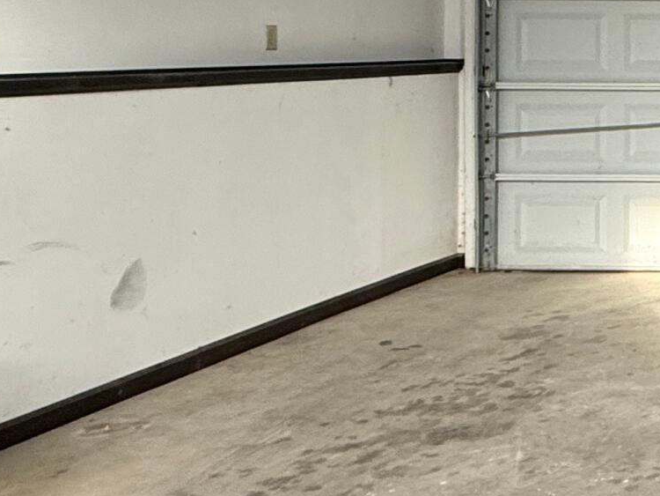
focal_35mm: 56
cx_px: 1068
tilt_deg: -1.2
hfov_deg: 24.1
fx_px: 1068
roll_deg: -0.5
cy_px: 53
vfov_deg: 25.3
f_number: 2.2
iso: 200
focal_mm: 2.22
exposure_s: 1/99
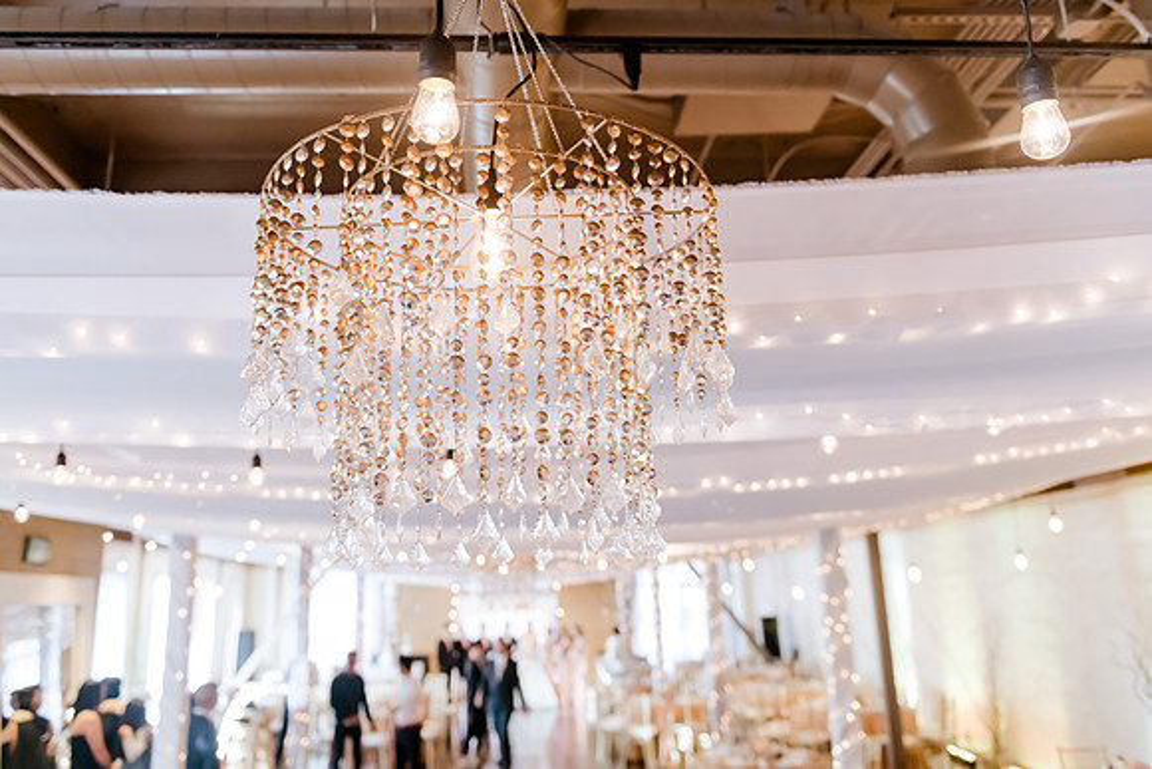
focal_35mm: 29
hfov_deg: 63.5
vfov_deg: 44.9
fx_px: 930
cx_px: 541
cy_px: 361
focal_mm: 27
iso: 2500
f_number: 2.8
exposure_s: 1/200
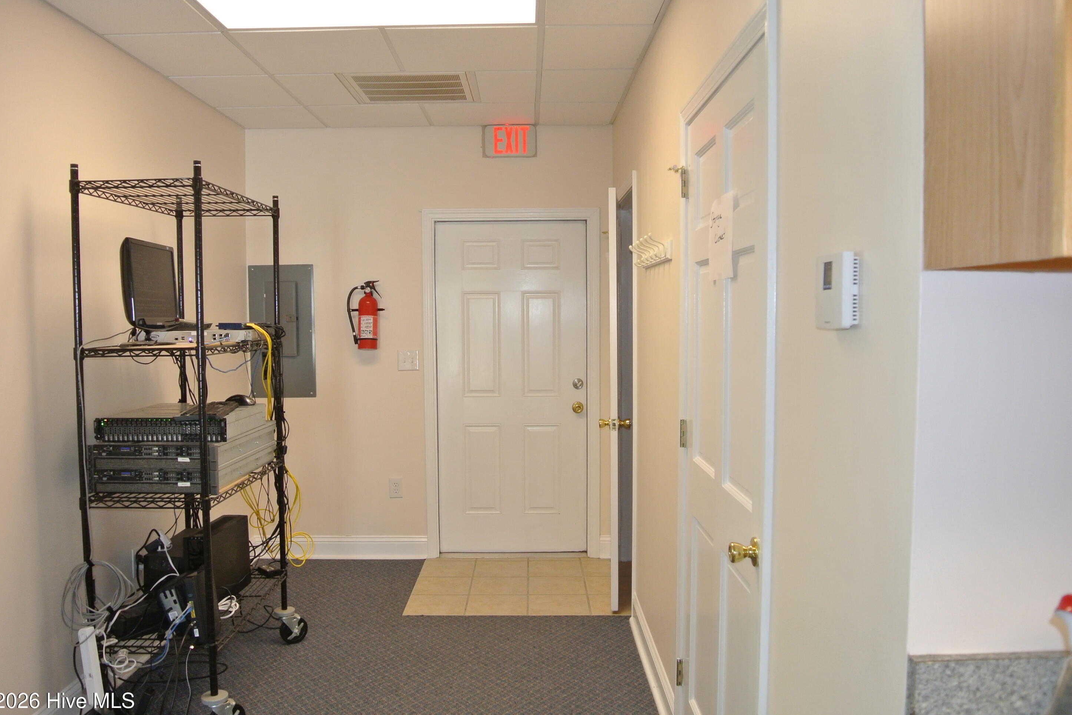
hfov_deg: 65.5
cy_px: 363
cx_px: 532
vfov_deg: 46.4
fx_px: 834
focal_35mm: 28
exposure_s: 1/60
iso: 500
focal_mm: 10
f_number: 3.5
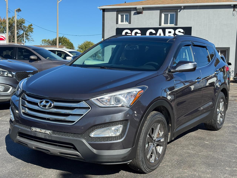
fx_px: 329
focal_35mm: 48
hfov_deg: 39.7
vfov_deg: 30.3
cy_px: 89
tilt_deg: -4.4
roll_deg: -1.2
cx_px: 118
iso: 64
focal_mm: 6.76
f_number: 1.78
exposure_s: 1/2415
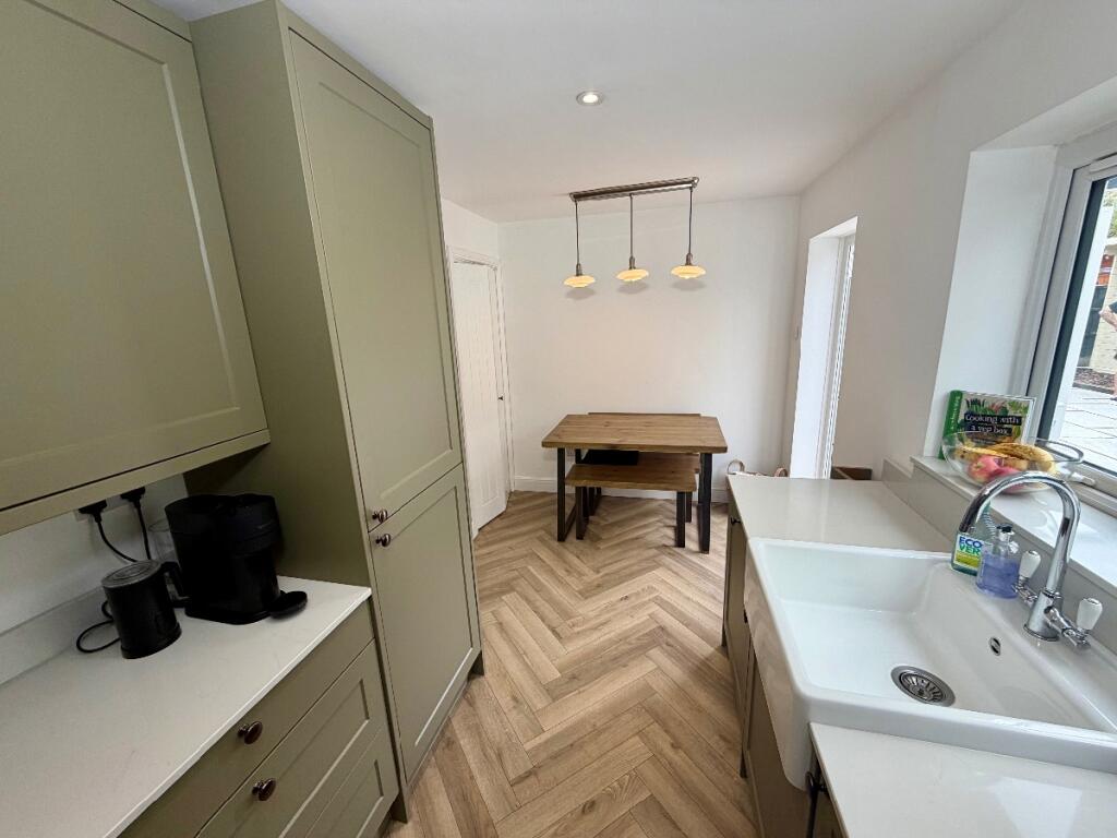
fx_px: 452
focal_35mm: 14
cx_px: 558
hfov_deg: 102.1
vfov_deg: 85.7
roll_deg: +2.7
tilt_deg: -13.5
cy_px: 419
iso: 64
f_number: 2.2
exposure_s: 1/121
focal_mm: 2.22
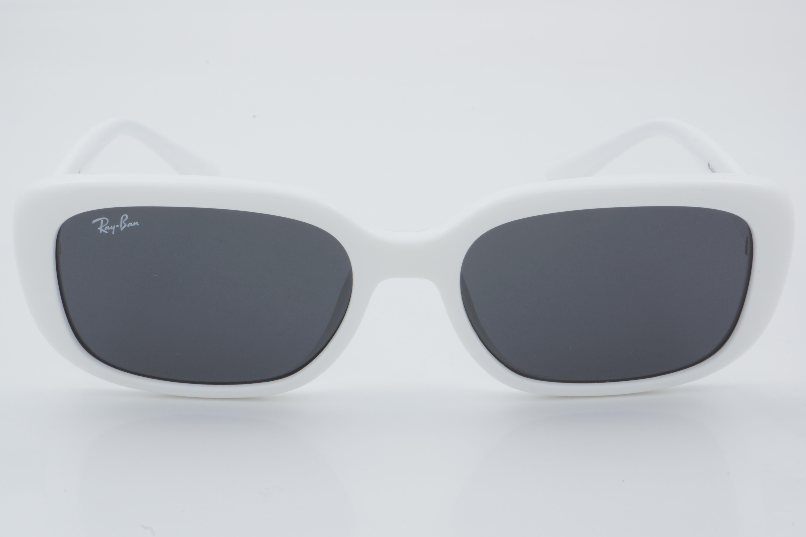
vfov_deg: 20.2
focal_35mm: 68
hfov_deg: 29.9
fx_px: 1511
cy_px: 268
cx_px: 403
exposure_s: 1/3
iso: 100
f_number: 32
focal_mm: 45
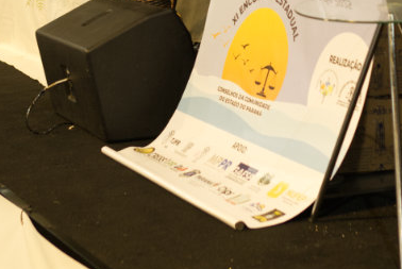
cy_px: -142
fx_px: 1241
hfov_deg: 18.4
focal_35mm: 111
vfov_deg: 11.8
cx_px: 251
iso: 2000
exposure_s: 1/100
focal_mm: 35
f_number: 2.5
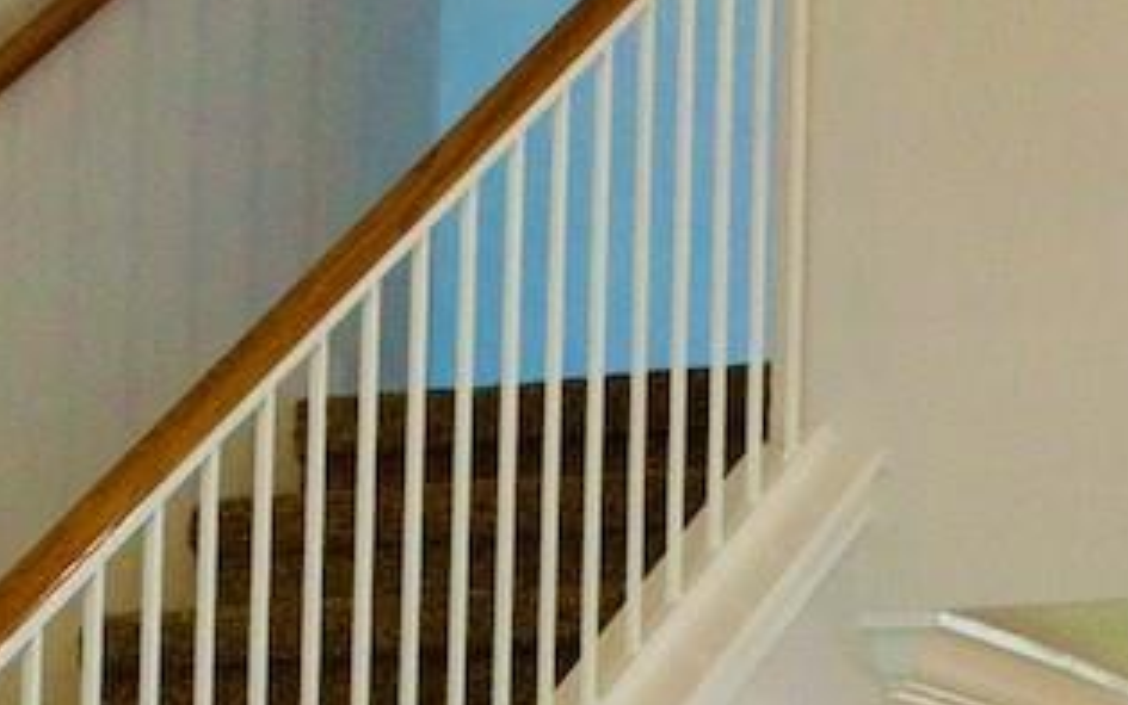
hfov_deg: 11.7
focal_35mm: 179
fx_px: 5504
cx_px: 670
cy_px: 1351
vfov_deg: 7.1
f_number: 4
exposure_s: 1/60
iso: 400
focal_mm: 18
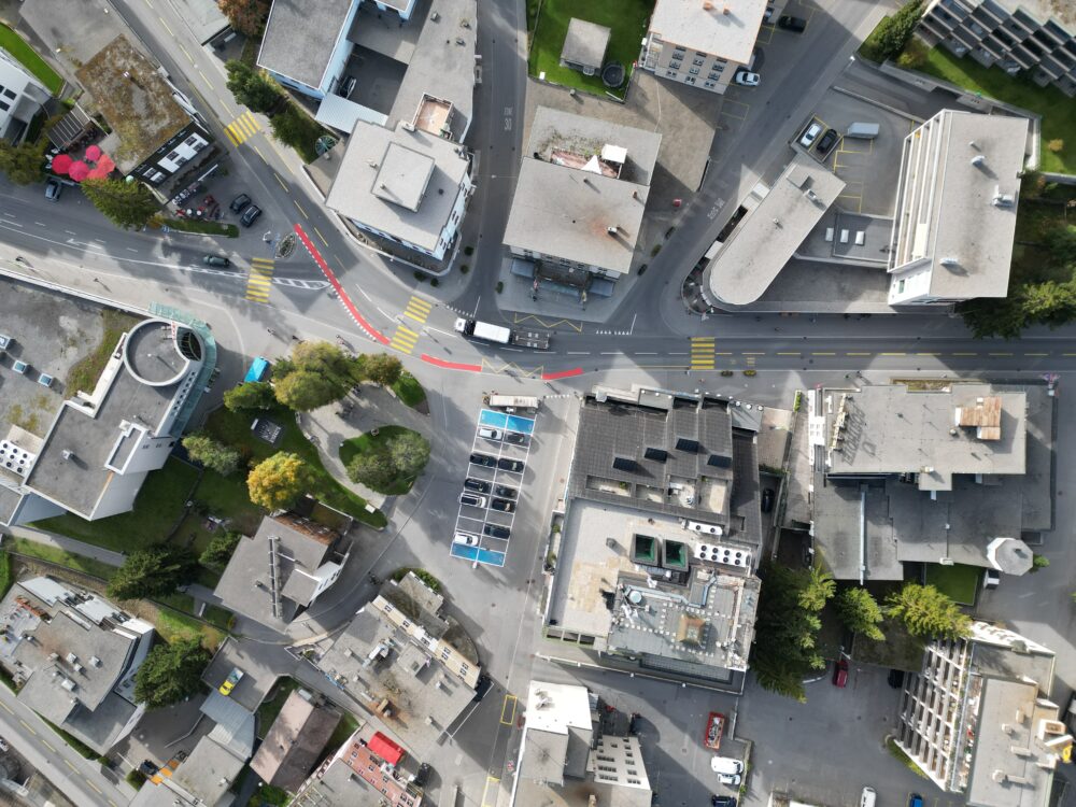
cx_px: 538
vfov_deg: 56.8
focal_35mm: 24
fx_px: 746
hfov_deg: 71.6
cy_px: 404
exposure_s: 1/800
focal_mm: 6.72
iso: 130
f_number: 1.7
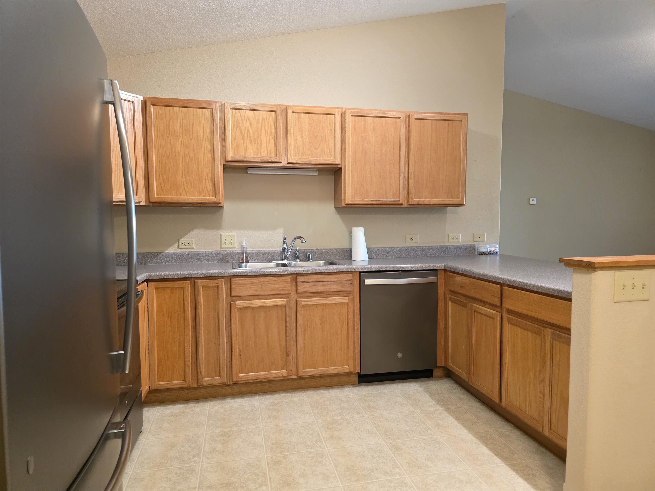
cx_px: 328
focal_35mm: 23
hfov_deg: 73.9
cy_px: 246
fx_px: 435
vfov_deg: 58.9
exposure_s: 1/120
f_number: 1.7
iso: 800
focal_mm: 6.3
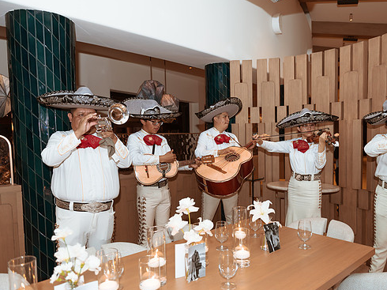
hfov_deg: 63.2
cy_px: 152
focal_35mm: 28
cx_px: 222
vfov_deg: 49.7
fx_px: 313
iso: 320
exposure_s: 1/60
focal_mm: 24
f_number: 2.8
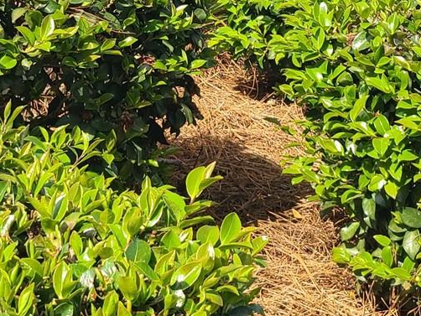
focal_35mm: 106
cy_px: -81
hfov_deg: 18.3
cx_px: 65
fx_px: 1290
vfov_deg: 13.5
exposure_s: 1/1453
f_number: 1.8
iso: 40
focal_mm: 5.4
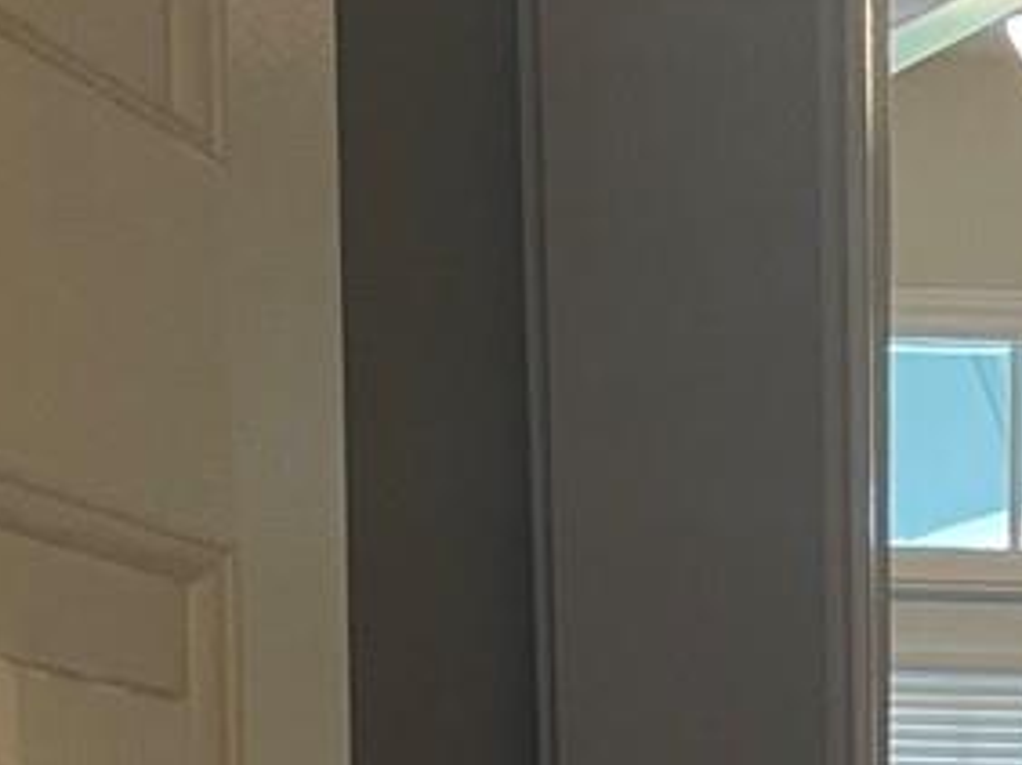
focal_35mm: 142
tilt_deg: -12.0
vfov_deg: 9.3
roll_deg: -1.9
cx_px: 1479
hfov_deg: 13.2
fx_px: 4189
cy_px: 1842
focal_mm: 5.1
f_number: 1.6
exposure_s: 1/60
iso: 100
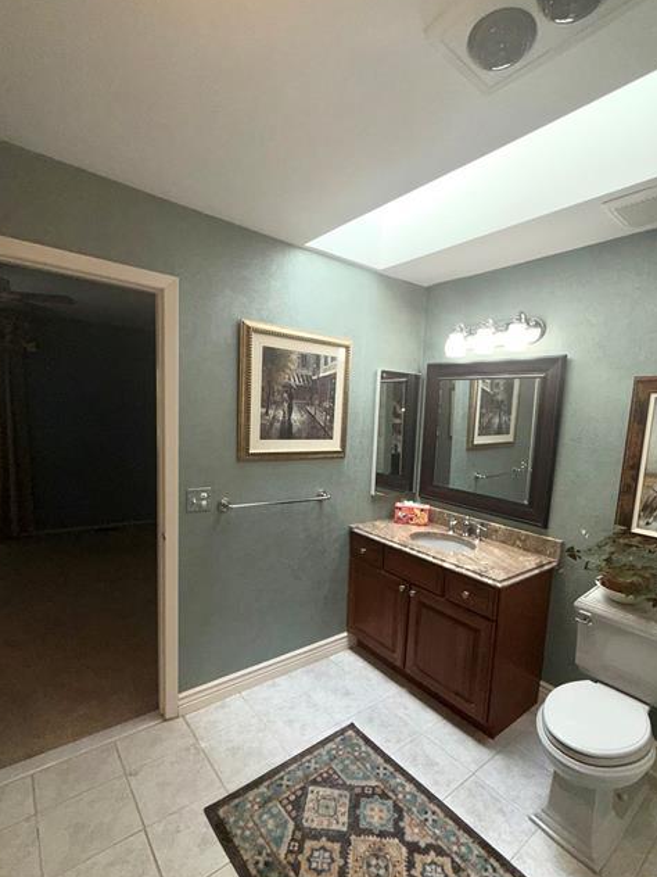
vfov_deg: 90.9
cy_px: 469
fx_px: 430
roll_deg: -3.1
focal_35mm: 17
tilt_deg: -5.7
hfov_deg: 74.6
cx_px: 355
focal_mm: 2.22
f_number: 2.2
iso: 25
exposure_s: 1/122
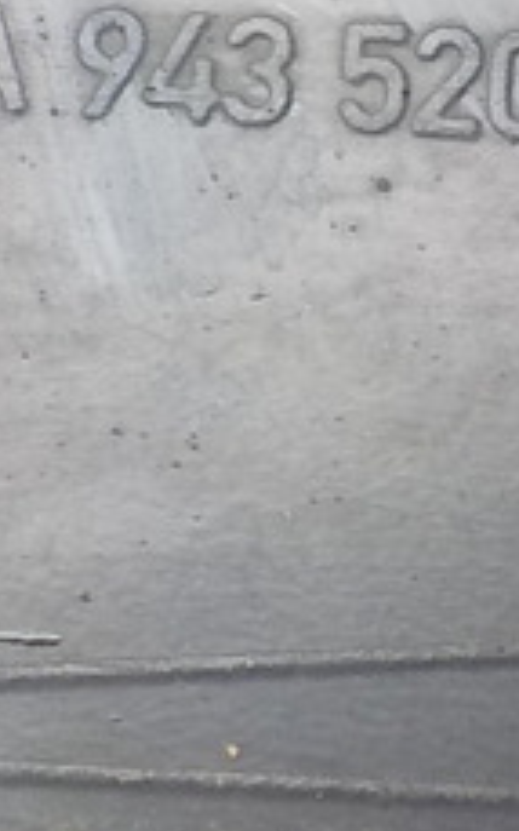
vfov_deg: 23.0
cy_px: 160
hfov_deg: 14.3
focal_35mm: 89
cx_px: 592
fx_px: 2015
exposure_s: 1/50
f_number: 3.3
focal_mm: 4.1
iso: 125
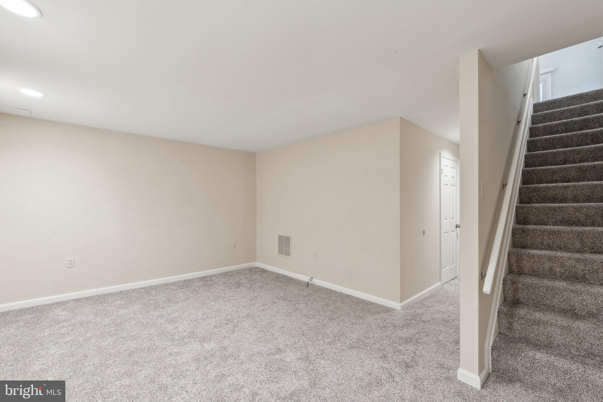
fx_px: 268
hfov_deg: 96.7
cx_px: 302
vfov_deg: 73.7
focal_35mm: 16
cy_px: 201
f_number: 10
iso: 250
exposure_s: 1/2
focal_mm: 16
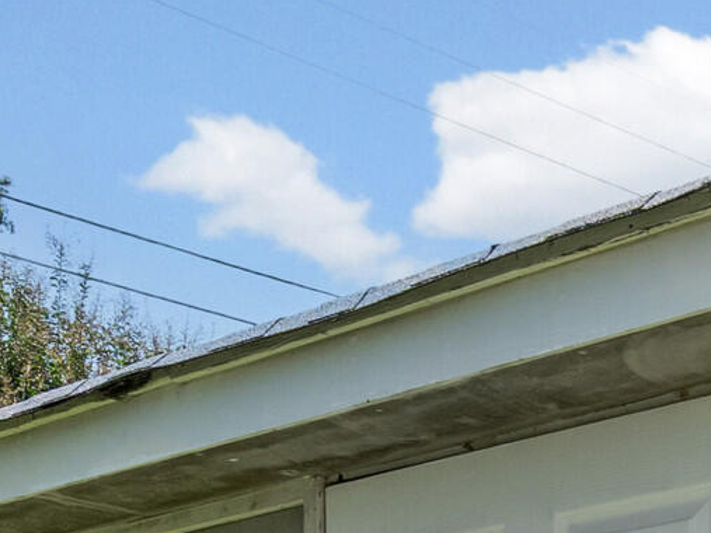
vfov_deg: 14.6
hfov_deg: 20.0
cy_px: 973
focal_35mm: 88
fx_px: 1807
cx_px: 979
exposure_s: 1/500
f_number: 8
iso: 1000
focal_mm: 16
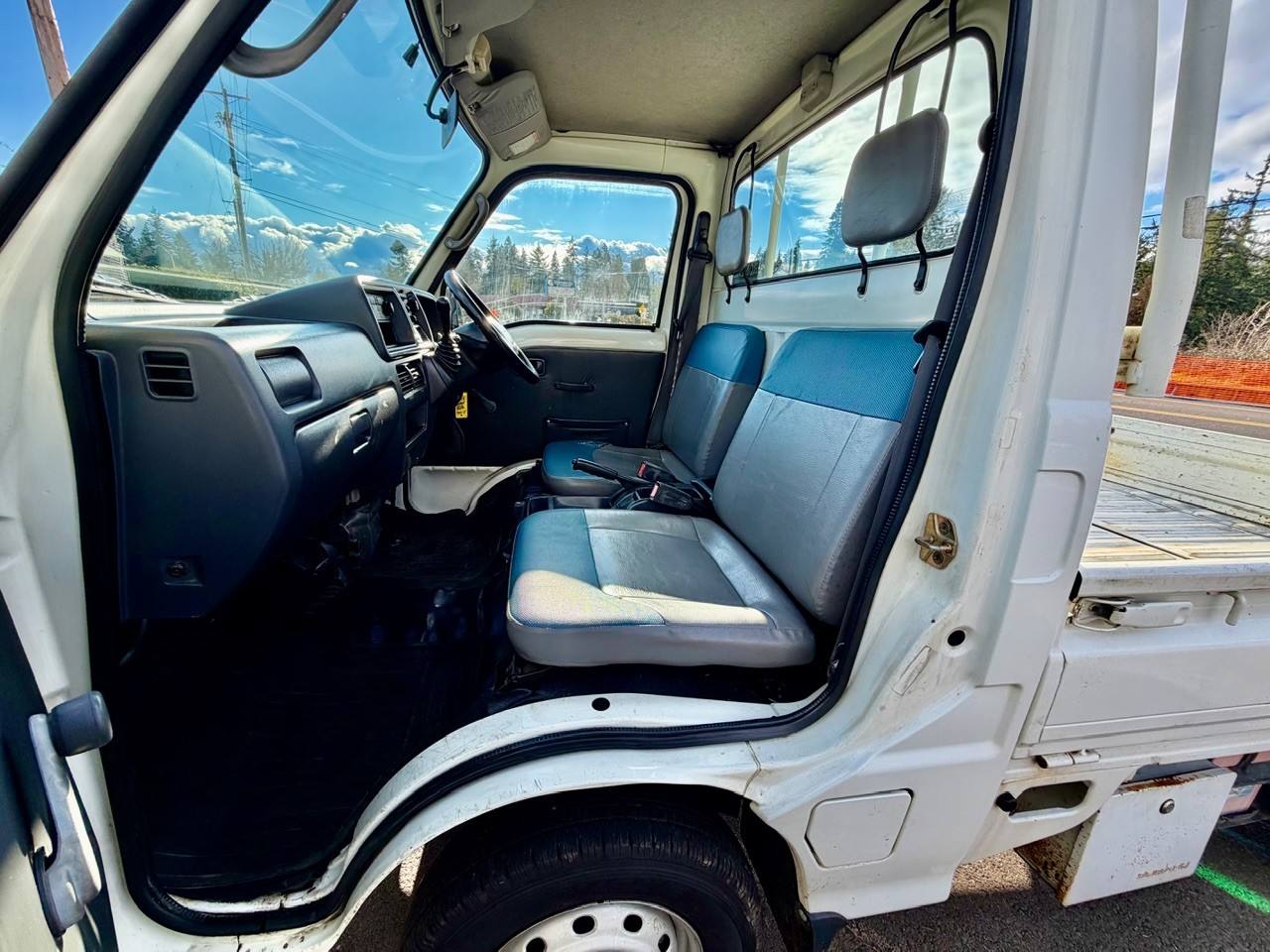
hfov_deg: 102.1
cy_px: 476
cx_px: 635
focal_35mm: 14
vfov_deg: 85.7
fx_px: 514
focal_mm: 2.22
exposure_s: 1/502
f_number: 2.2
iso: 50
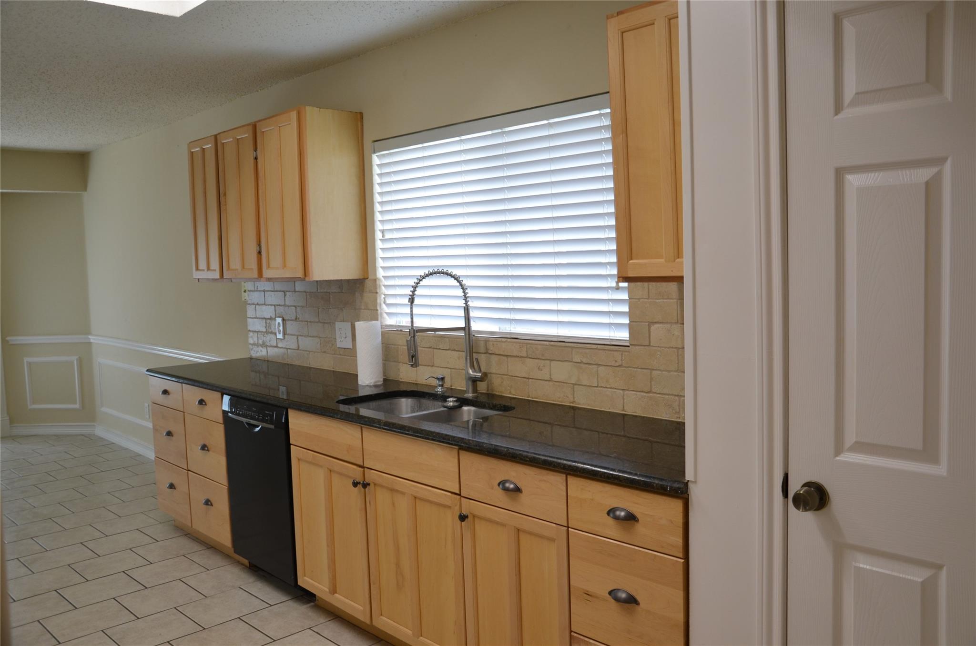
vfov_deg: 41.5
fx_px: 852
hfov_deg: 59.6
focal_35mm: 32
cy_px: 323
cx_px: 488
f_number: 5
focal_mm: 21
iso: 400
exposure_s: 1/100
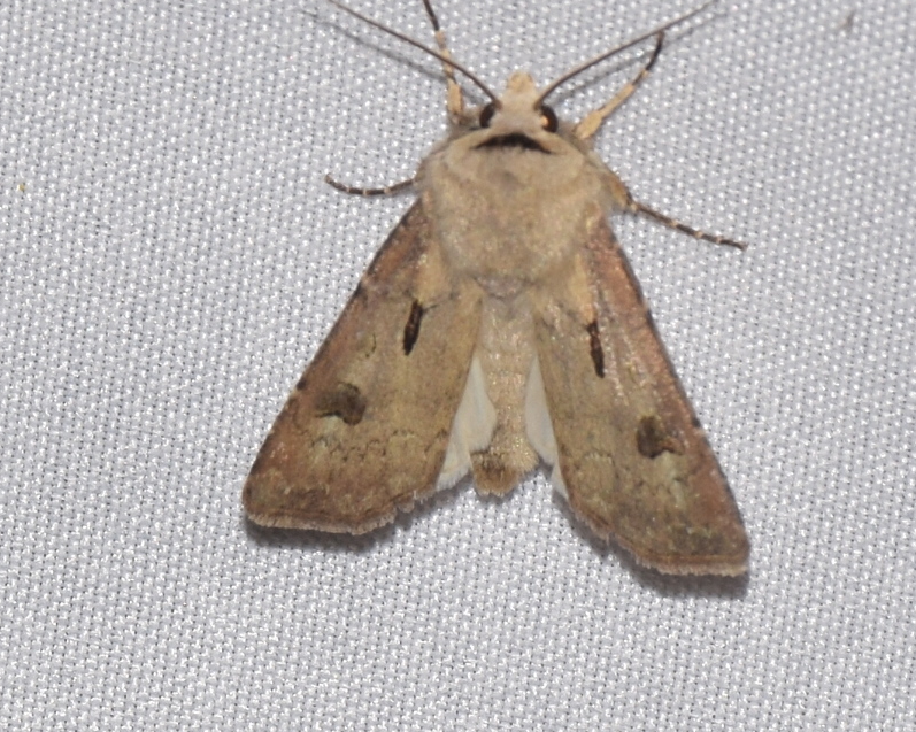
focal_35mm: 237
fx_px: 6423
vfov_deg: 6.5
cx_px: 438
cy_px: 367
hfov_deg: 8.2
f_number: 13
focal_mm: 140
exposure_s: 1/160
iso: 100
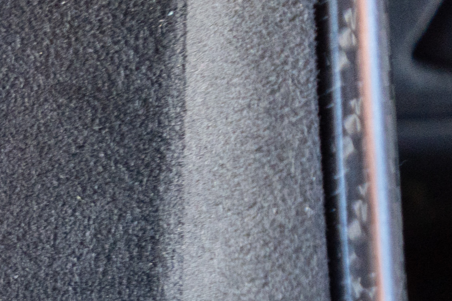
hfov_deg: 11.4
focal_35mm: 140
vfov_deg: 9.5
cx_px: -715
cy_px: 451
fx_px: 1757
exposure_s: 1/60
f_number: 2.8
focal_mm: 27
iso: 1600
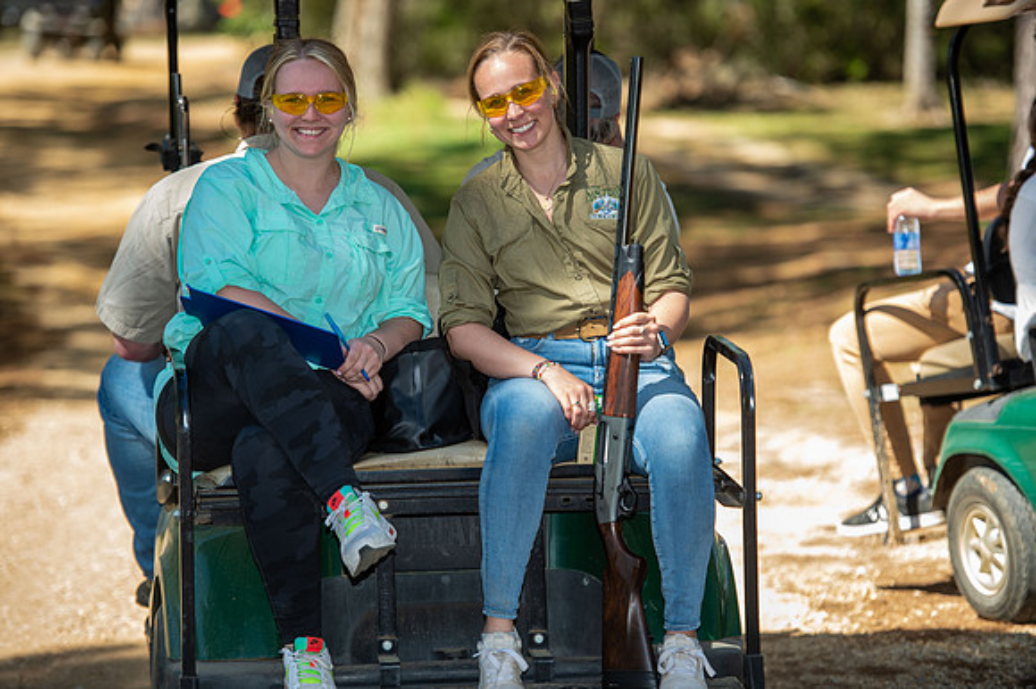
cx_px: 518
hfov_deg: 13.3
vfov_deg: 8.8
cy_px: 344
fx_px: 4458
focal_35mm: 155
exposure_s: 1/200
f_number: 3.2
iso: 50
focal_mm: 155
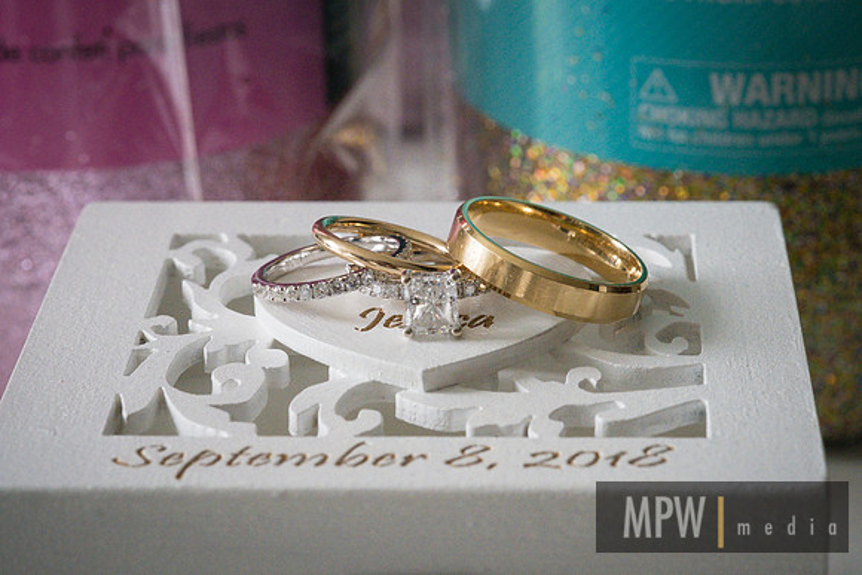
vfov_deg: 15.2
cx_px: 431
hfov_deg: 22.6
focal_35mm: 90
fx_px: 2155
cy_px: 288
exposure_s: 1/125
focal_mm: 60
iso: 5000
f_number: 11
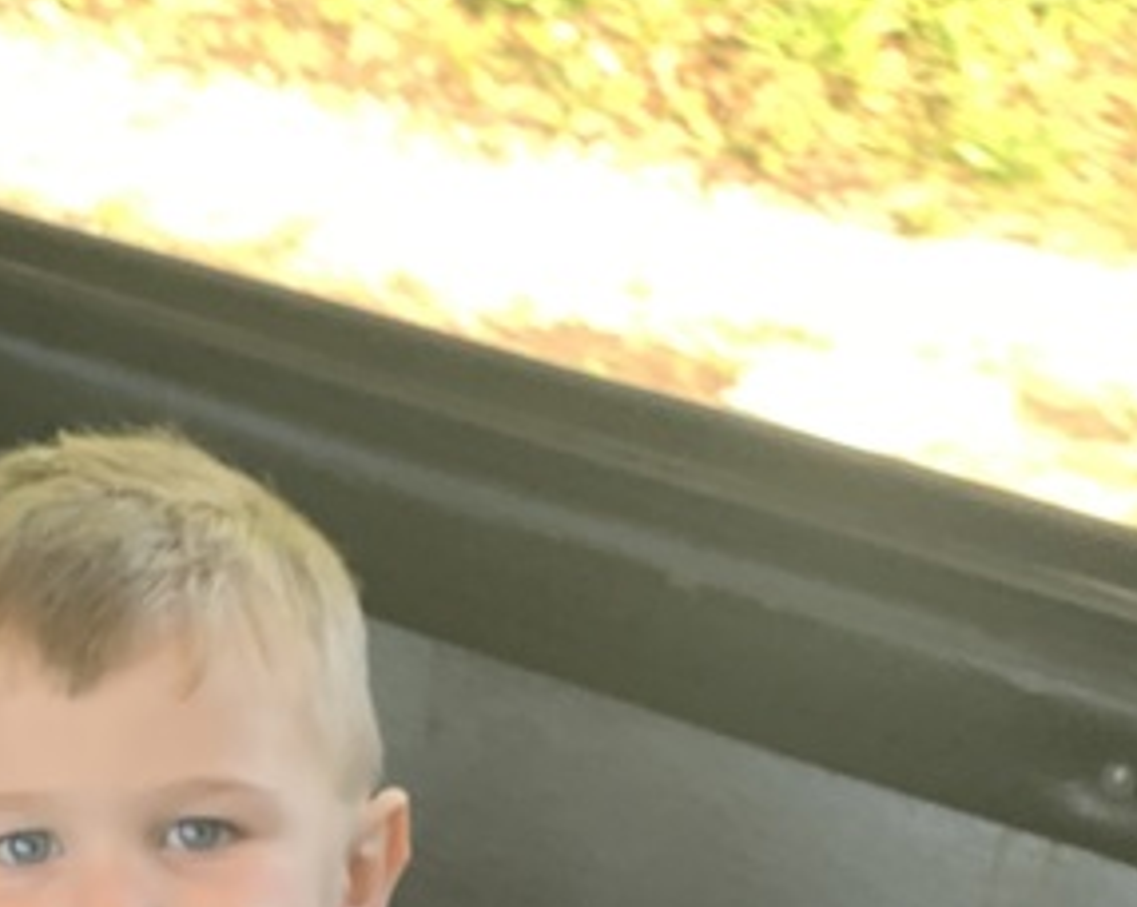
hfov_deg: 20.7
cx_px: 143
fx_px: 3058
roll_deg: +0.1
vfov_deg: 15.4
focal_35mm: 91
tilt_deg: -41.7
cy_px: 1408
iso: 100
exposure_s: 1/62
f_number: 1.8
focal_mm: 4.25
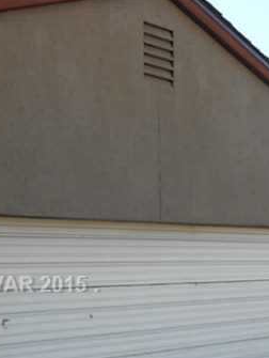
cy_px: 284
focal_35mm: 62
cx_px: 25
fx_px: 641
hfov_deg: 23.1
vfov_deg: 30.4
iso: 80
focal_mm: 4.6
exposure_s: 1/250
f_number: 3.5
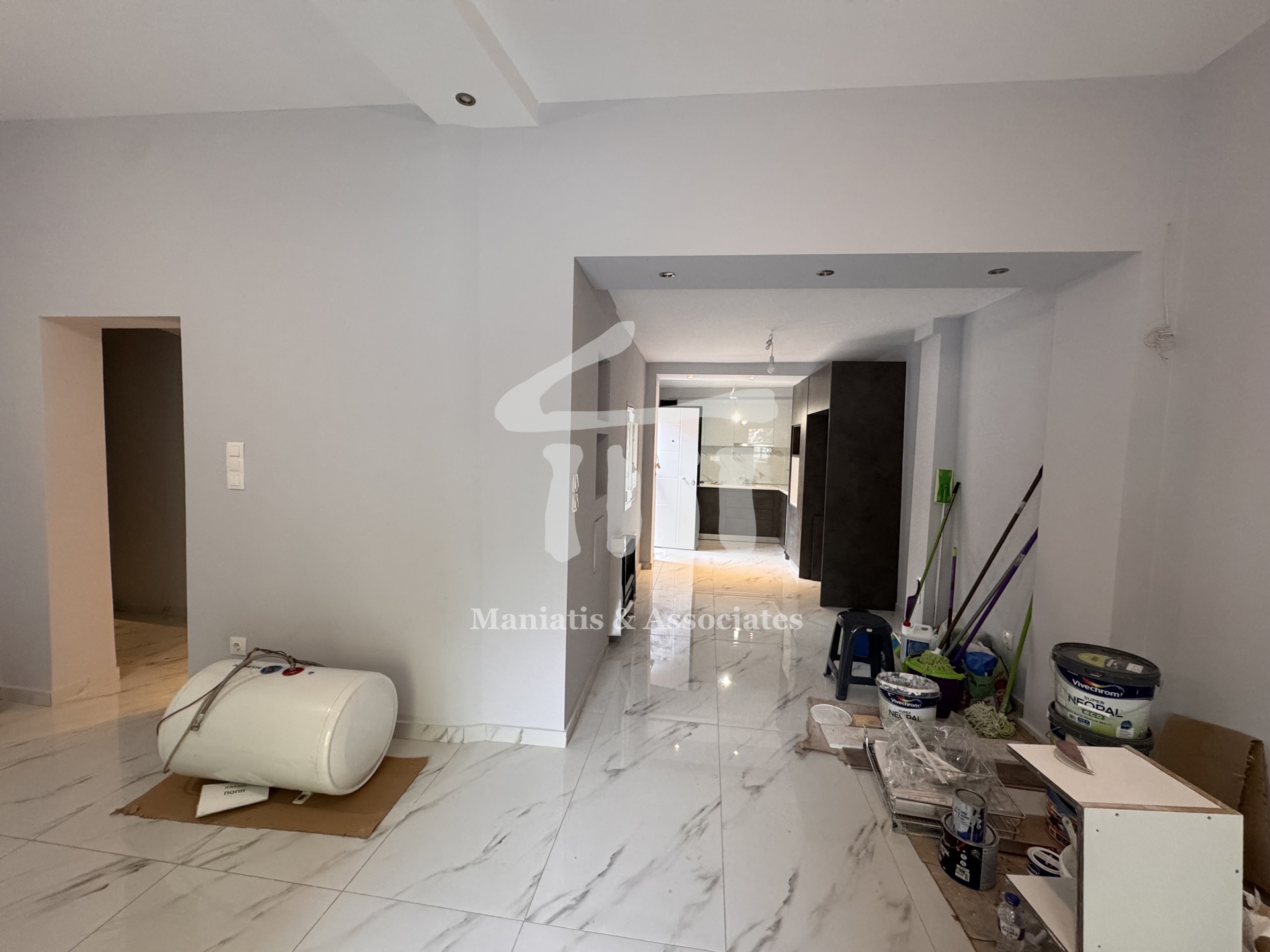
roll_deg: -1.3
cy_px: 476
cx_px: 635
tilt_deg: -3.5
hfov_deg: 102.1
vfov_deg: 85.7
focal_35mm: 14
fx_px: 514
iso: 320
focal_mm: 2.22
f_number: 2.2
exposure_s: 1/99
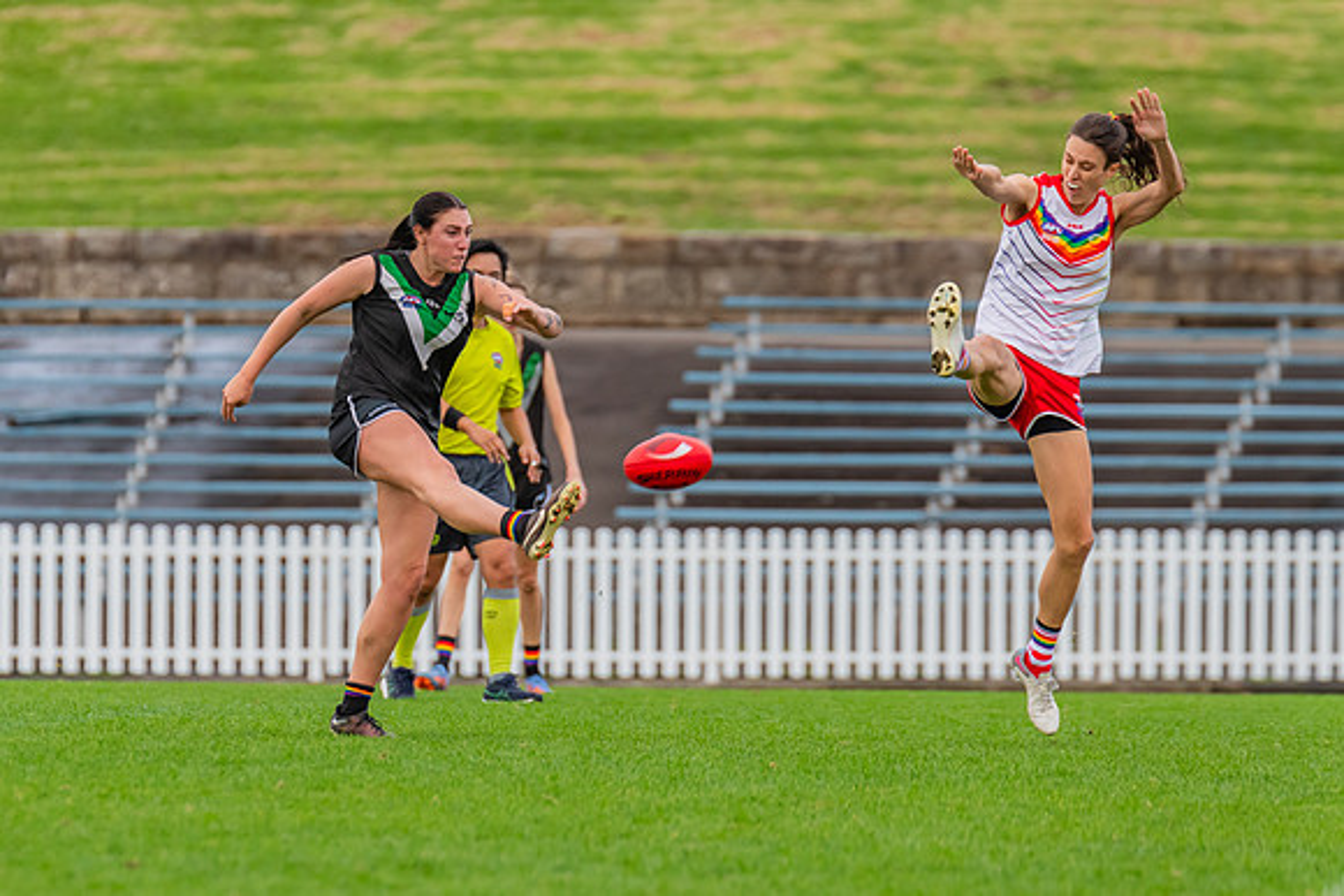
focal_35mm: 552
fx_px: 20629
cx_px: 367
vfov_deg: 2.5
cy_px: 471
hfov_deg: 3.7
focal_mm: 380
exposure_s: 1/1000
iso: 800
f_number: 5.6
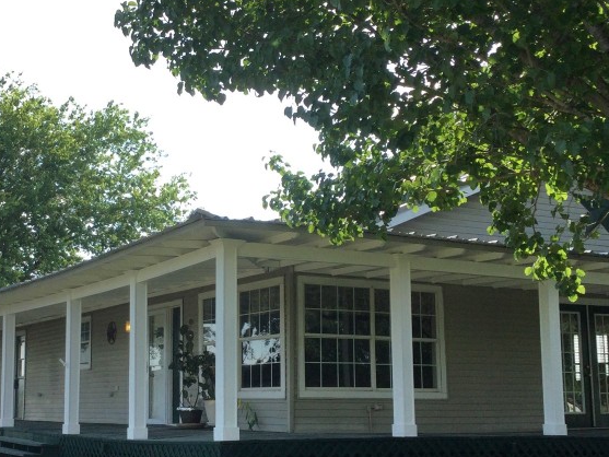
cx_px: 215
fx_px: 1003
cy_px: 270
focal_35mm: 57
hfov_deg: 33.5
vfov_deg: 25.6
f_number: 2.4
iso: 25
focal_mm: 3.3
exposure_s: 1/578
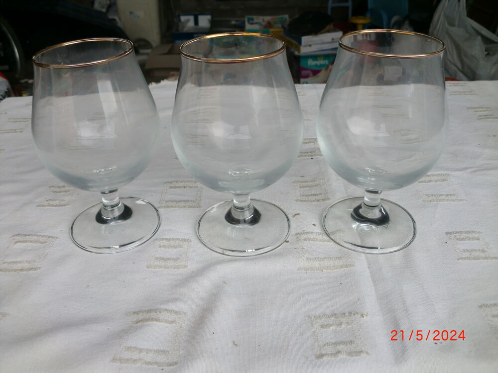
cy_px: 186
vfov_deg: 40.7
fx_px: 504
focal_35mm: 35
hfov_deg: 52.6
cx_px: 249
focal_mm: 6.3
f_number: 3.1
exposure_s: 1/200
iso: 64
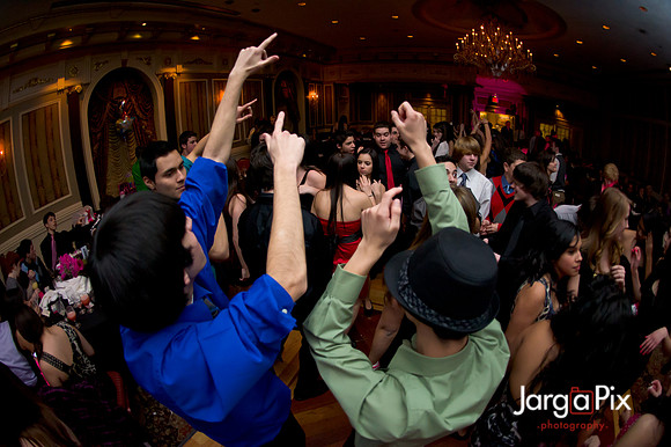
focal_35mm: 16
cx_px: 336
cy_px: 224
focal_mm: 16
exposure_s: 1/200
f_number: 3.2
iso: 3200
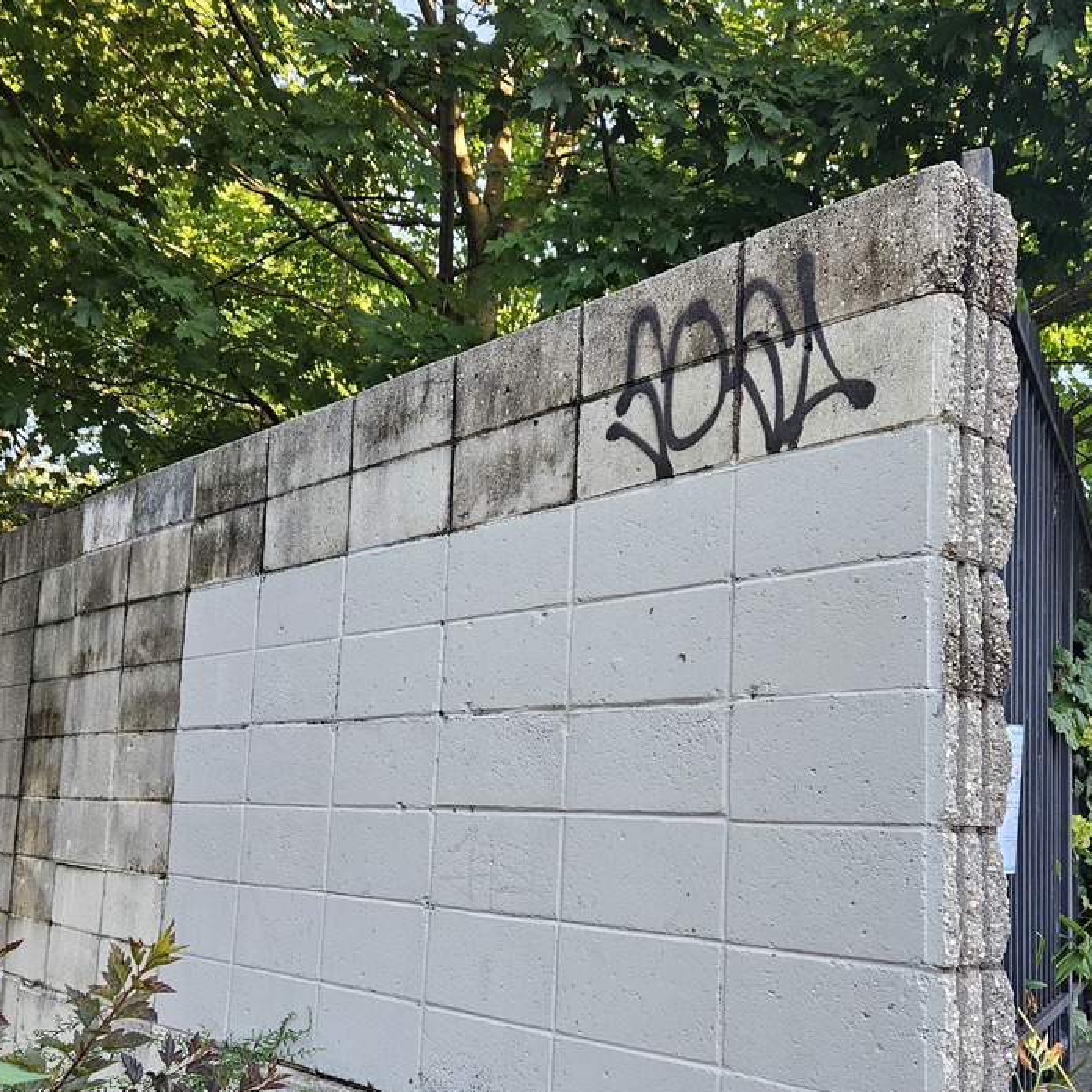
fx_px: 1249
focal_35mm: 35
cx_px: 606
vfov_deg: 46.7
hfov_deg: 47.1
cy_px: 702
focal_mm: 5.4
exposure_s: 1/120
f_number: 1.8
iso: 125
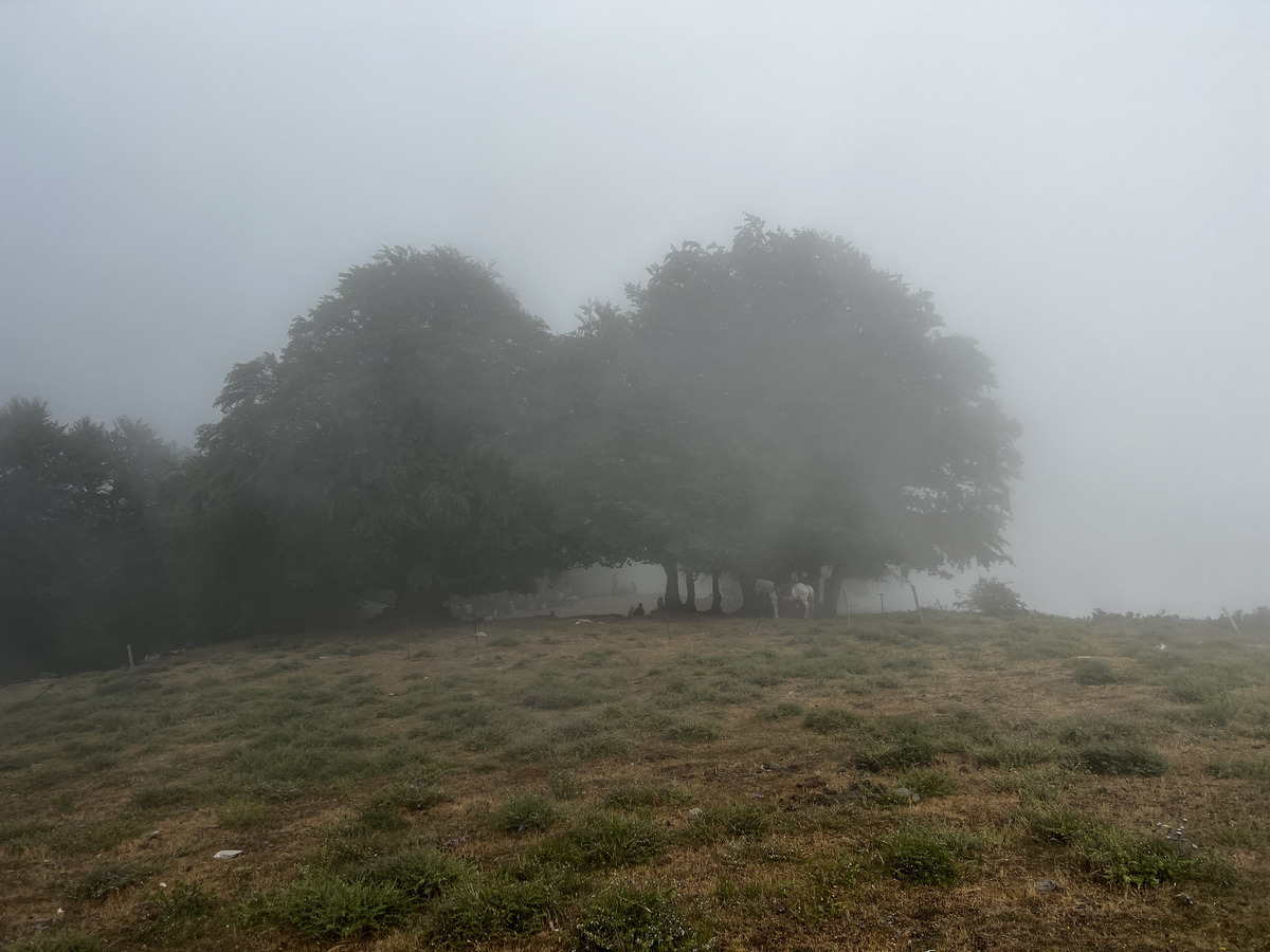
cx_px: 635
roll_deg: +0.6
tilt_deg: -6.6
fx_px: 954
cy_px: 476
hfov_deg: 67.3
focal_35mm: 26
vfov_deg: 53.1
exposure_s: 1/7463
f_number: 1.5
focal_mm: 5.7
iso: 50
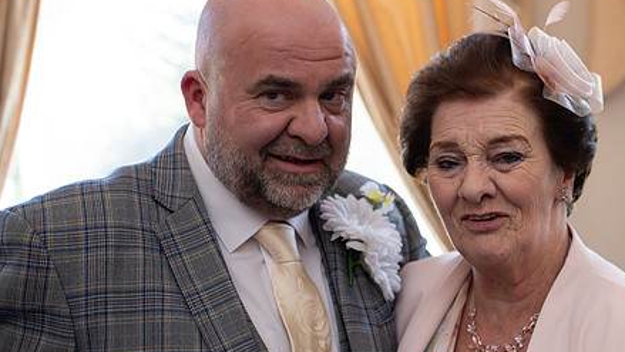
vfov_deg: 20.0
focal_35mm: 60
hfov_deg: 33.8
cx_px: 509
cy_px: 235
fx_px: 994
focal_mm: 35
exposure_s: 1/100
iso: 400
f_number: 2.5
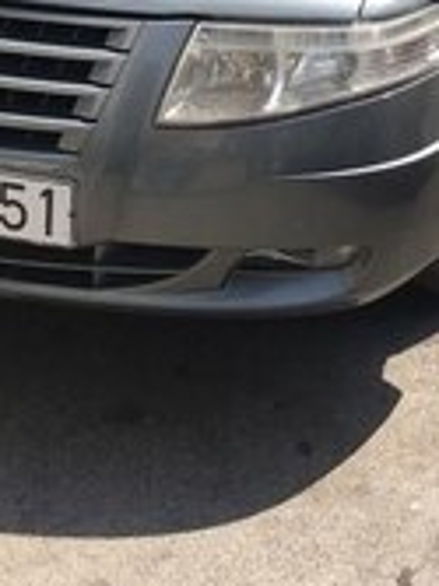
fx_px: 1456
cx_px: 197
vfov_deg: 21.0
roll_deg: -0.1
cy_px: -147
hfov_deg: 17.1
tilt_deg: -12.5
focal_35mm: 86
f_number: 2.2
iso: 25
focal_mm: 4.15
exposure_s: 1/596
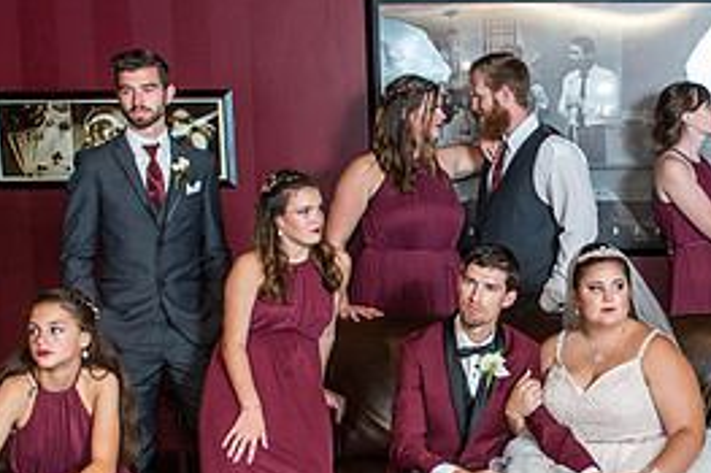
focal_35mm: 62
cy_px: 317
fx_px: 1224
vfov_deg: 21.8
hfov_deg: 31.1
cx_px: 623
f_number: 4
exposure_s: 1/45
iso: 400
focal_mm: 24
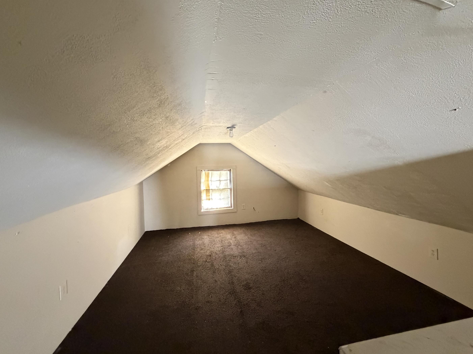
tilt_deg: -1.2
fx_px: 205
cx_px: 245
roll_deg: +2.1
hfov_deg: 98.1
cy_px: 170
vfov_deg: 81.7
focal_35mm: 15
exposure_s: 1/60
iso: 1000
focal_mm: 2.22
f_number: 2.2
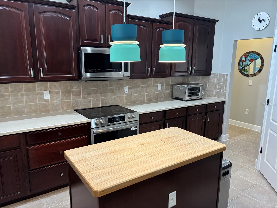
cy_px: 104
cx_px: 138
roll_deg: -0.1
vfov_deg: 53.1
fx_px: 208
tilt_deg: -11.5
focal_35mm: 26
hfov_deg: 67.3
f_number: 1.6
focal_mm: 5.96
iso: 125
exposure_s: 1/60
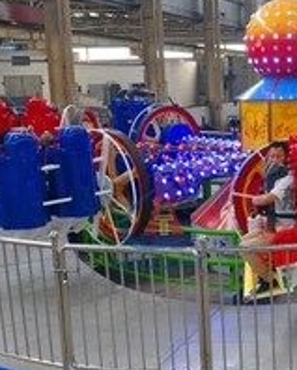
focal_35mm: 68
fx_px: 745
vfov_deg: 27.8
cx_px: 301
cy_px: 223
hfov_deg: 21.7
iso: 360
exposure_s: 1/15
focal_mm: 24
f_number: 8
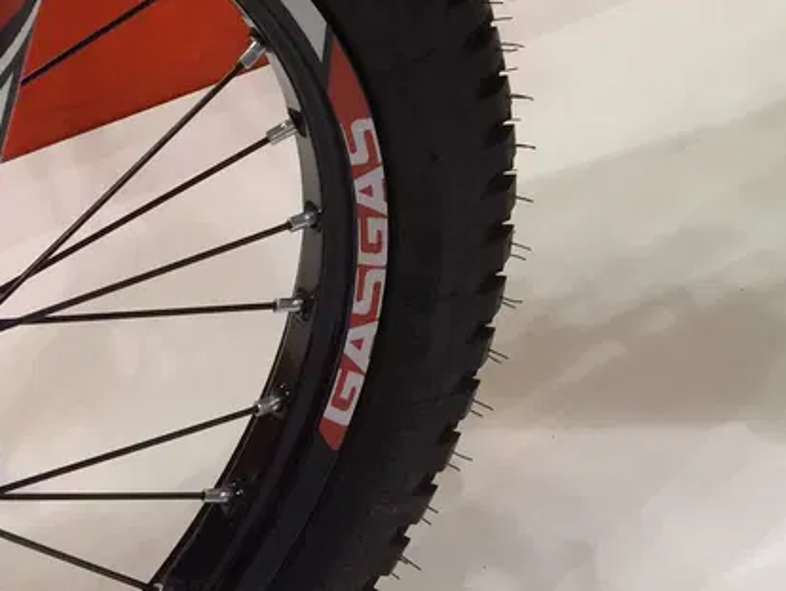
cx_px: 959
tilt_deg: -26.7
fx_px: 1908
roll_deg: -0.8
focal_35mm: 84
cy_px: -245
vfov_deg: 16.3
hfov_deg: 21.5
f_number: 2.2
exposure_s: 1/33
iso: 50
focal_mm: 4.15
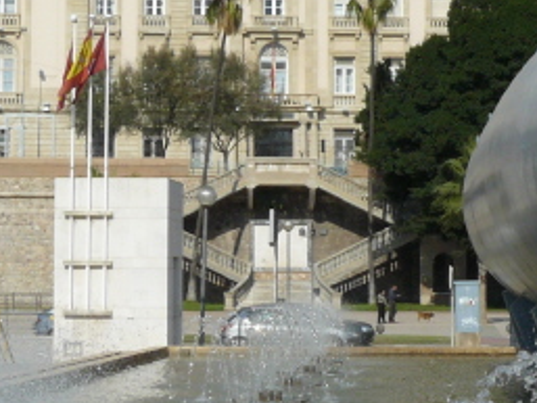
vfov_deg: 13.2
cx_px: 322
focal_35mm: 112
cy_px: 134
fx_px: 1738
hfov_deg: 17.5
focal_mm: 6
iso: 100
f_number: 8
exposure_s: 1/400
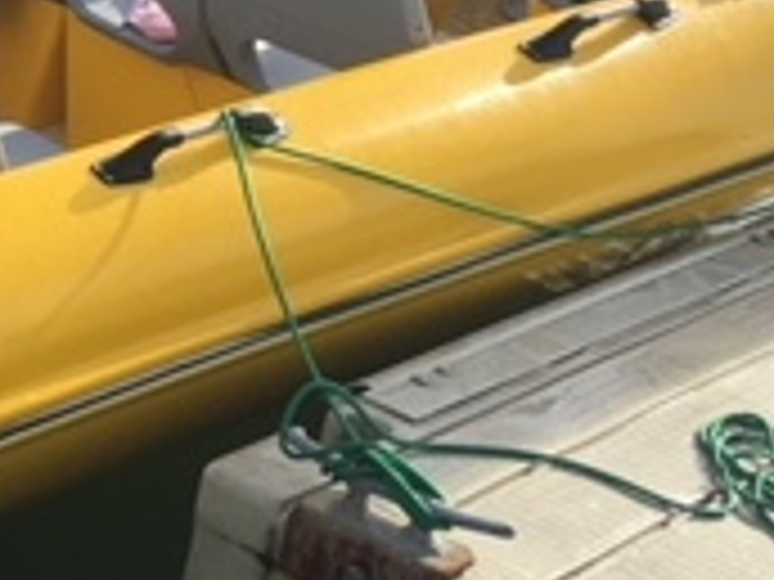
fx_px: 2415
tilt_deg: -21.0
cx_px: -464
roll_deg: -5.7
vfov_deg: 13.6
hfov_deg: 16.3
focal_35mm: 108
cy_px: 121
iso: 25
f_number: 2.2
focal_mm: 4.15
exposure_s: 1/1148
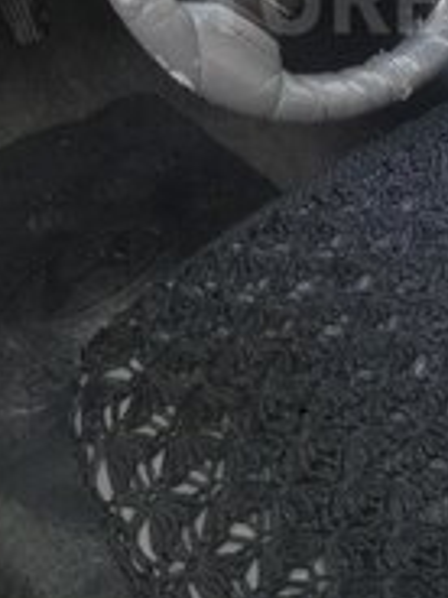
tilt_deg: -34.3
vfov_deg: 21.2
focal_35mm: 89
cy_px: -3
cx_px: 448
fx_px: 1536
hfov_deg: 16.3
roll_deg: -2.0
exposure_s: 1/20
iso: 80
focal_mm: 4.12
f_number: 2.4
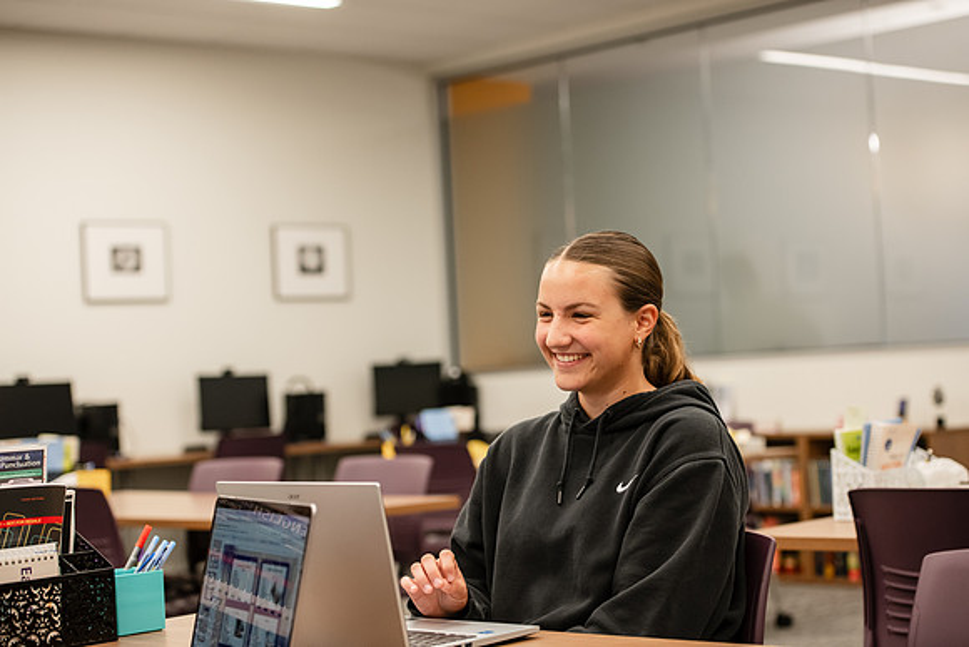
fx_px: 1885
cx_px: 484
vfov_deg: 19.5
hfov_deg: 28.8
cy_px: 324
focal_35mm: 70
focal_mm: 70
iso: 1000
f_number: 3.2
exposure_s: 1/200
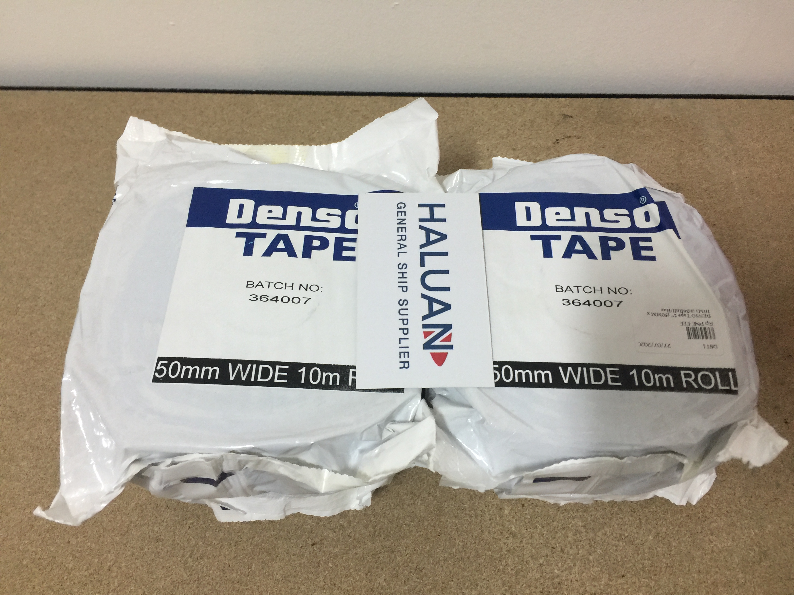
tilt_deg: -62.0
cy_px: 298
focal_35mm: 29
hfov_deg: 61.7
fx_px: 665
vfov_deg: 48.2
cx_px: 397
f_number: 2.2
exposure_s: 1/17
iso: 80
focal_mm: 4.15
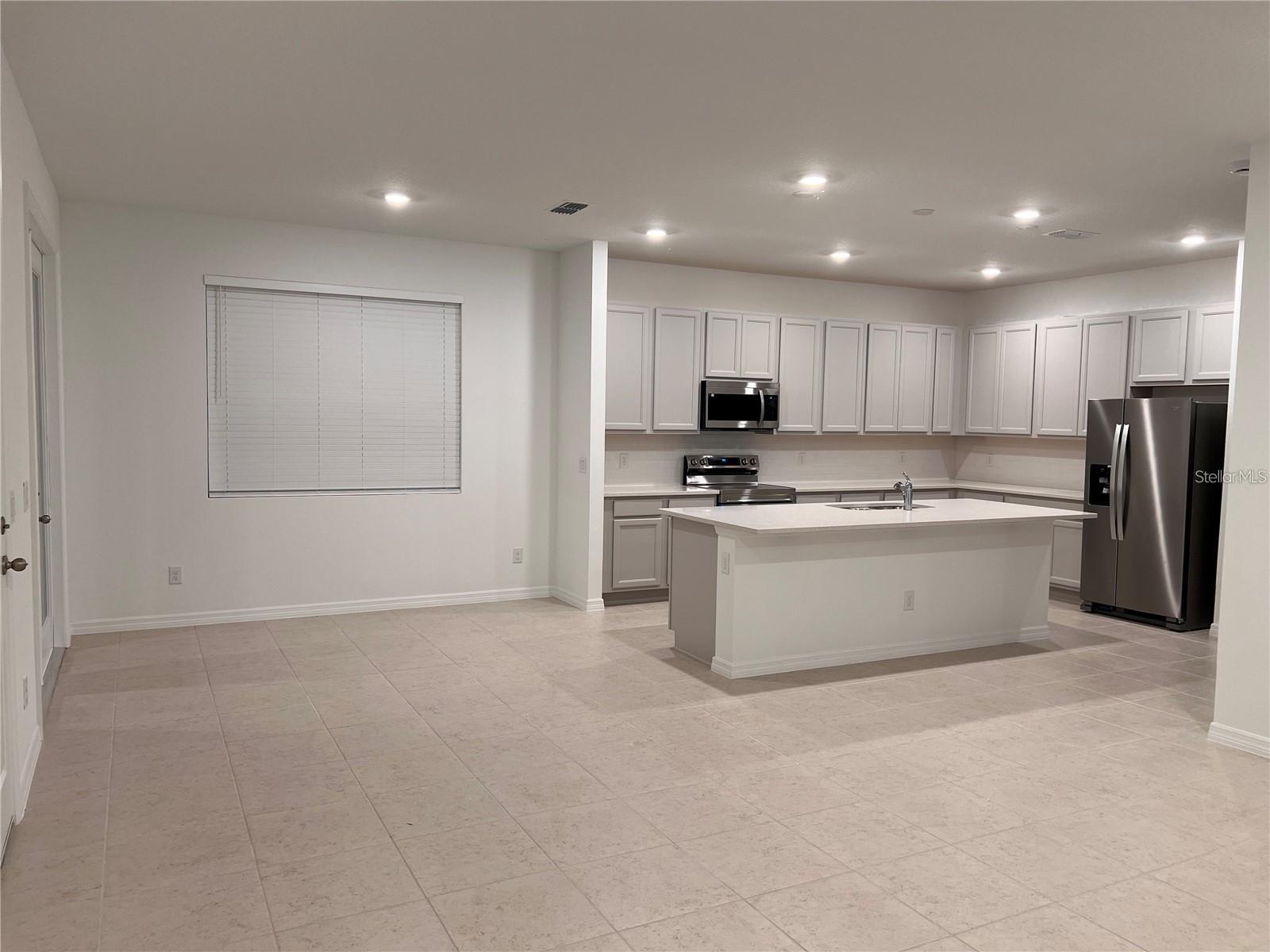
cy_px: 476
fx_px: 954
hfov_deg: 67.3
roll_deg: -0.9
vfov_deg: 53.1
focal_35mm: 26
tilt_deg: -4.1
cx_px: 635
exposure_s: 1/60
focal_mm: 5.7
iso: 80
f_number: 1.5
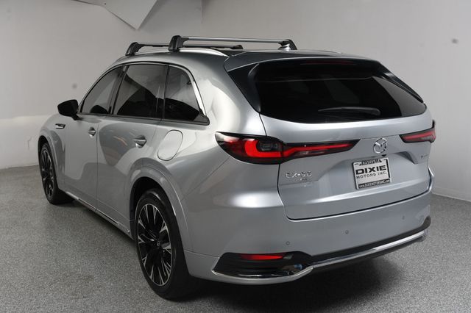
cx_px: 236
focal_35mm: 39
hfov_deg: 49.6
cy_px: 156
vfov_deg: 34.2
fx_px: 510
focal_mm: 26
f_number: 11
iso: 100
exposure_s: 1/160
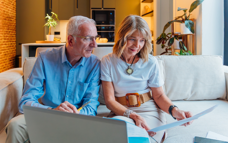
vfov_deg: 46.7
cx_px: 114
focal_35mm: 27
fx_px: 165
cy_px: 77
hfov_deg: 69.3
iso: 500
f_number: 2.8
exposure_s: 1/100
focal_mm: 17
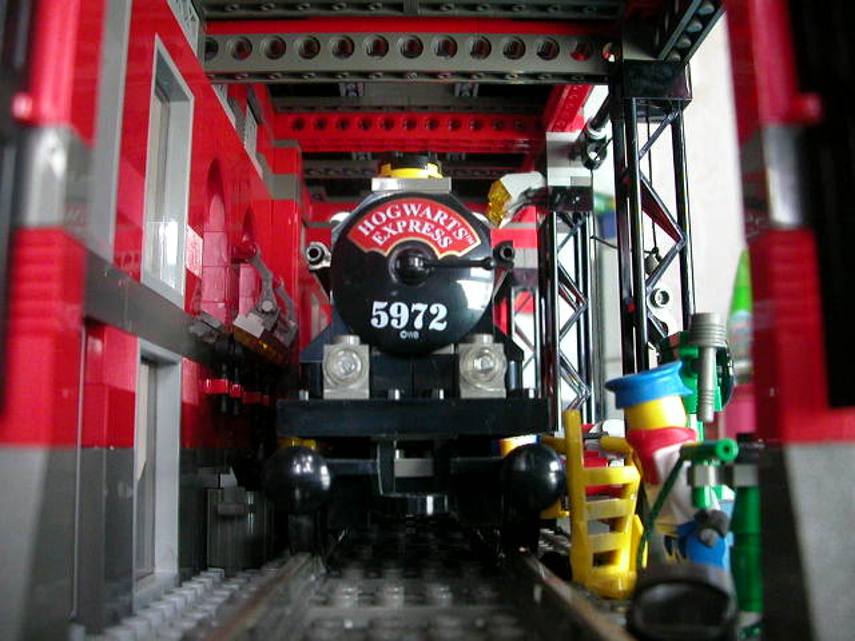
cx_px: 428
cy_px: 320
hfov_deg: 50.1
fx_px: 914
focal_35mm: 37
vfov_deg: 38.7
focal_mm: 5.6
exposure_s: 1/24.3
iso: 400
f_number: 2.7
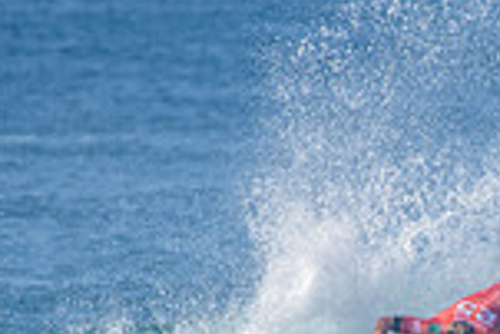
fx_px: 26664
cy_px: 379
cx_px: 593
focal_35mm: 1918
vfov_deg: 0.7
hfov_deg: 1.1
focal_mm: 500
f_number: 5.6
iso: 160
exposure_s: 1/1600
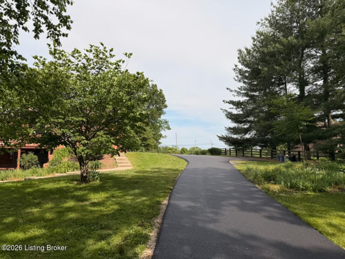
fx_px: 239
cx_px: 172
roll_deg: -0.1
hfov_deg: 71.6
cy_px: 130
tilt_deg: +5.3
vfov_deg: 56.8
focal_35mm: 24
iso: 80
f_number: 1.78
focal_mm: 6.76
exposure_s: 1/5714
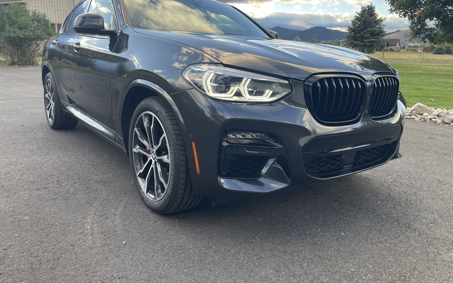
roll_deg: -0.3
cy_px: 129
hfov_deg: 68.4
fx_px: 333
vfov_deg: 46.0
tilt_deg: -11.9
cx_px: 224
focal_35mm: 27
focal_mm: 5.1
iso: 32
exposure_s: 1/297
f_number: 1.6
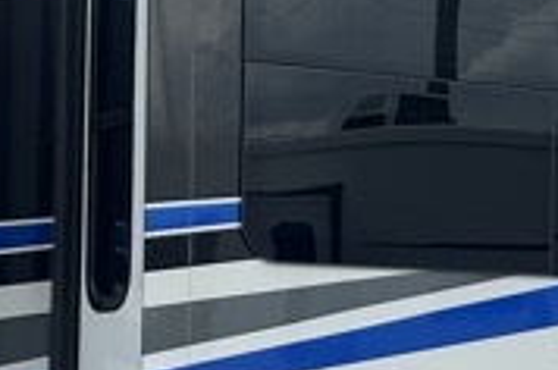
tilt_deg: +3.9
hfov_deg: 13.1
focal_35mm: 156
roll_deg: -1.5
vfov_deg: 8.8
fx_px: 2414
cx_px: 517
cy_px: 251
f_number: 1.5
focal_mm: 5.7
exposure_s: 1/2571
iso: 50
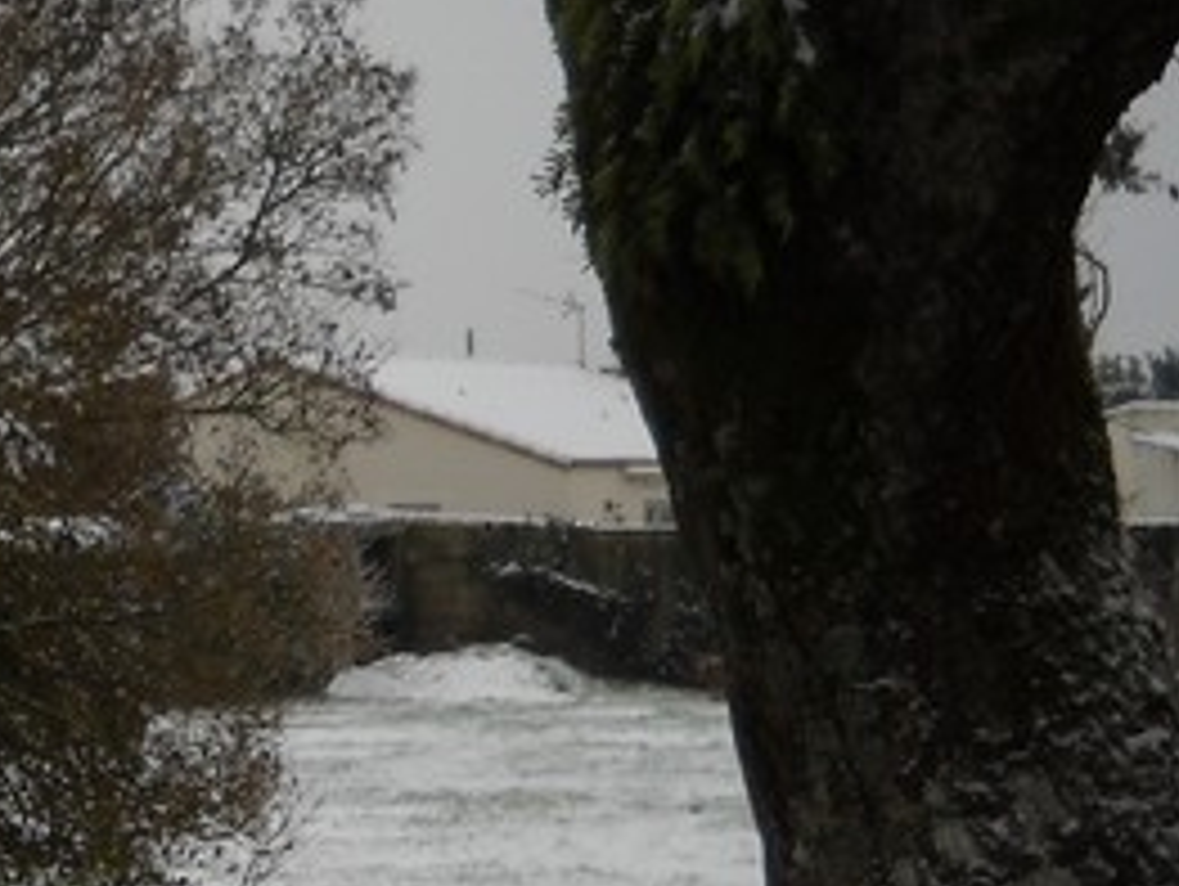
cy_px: 1097
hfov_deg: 14.7
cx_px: -576
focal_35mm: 125
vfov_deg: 11.6
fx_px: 4261
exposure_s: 1/84
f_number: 3.1
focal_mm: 6.72
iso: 64
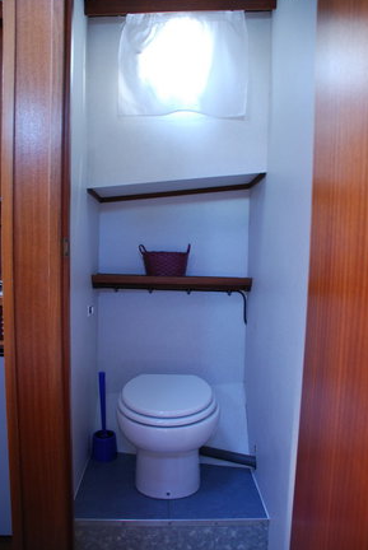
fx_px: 428
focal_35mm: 28
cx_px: 185
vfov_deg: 65.4
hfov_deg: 46.5
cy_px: 276
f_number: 3.5
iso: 400
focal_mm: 18
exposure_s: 1/13
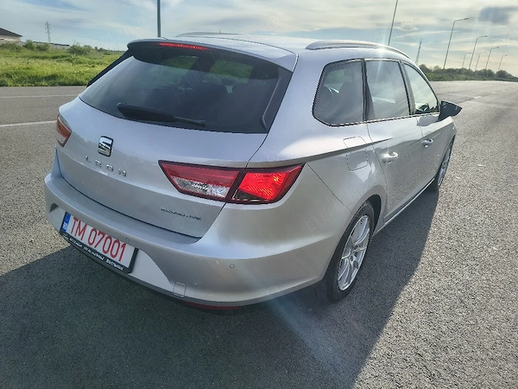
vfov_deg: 56.8
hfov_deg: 71.6
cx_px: 259
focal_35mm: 24
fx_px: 359
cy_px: 194
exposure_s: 1/3333
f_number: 1.8
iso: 100
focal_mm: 5.56
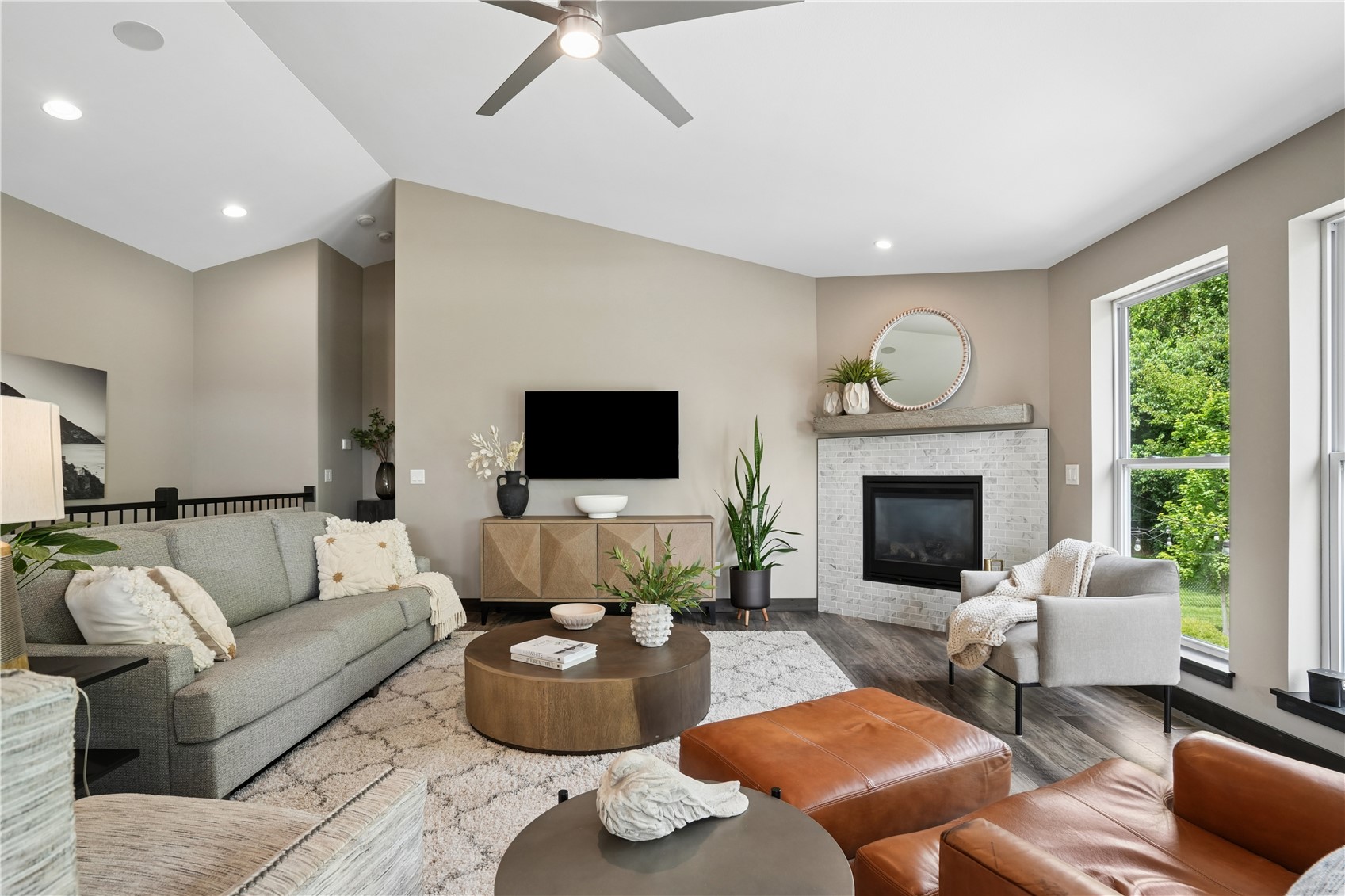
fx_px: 598
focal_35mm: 16
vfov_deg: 73.7
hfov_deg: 96.7
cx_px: 672
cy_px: 448
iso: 640
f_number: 8
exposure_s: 1/30
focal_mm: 16
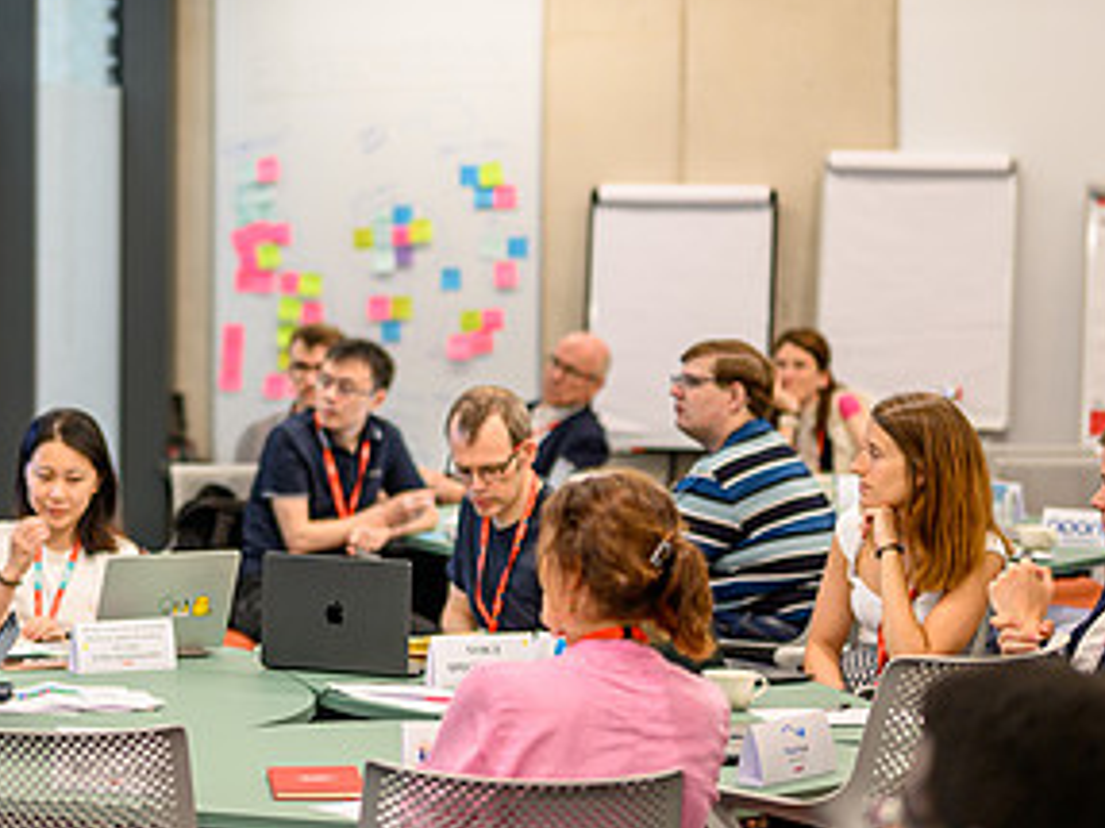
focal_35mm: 104
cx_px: 143
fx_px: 3318
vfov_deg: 14.2
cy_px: 281
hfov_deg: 18.6
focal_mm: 50
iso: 200
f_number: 1.2
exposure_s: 1/200
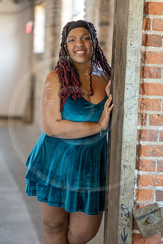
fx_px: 577
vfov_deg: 23.9
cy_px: 122
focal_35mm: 85
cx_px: 82
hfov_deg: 16.1
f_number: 1.8
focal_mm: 85
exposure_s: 1/100
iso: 500
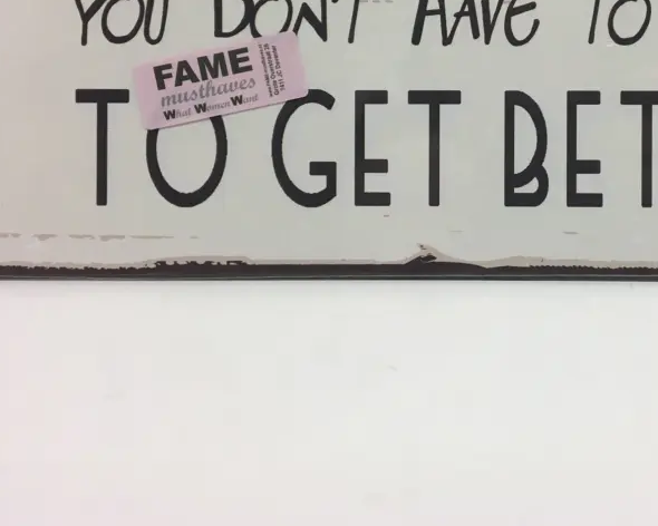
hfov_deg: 38.0
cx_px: 477
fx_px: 935
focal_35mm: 48
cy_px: 130
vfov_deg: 30.9
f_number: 2.2
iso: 32
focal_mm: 4.15
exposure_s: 1/33
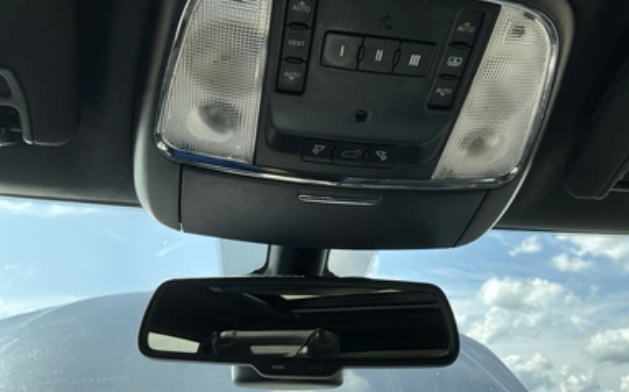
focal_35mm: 31
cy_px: 180
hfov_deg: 61.3
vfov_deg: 40.5
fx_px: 531
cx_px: 322
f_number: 1.8
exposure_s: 1/524
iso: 25
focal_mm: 3
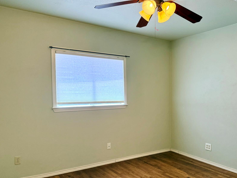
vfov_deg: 45.3
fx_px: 212
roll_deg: +0.1
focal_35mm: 31
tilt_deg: +2.0
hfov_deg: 57.4
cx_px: 152
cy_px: 103
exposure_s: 1/120
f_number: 1.78
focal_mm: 6.76
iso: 320
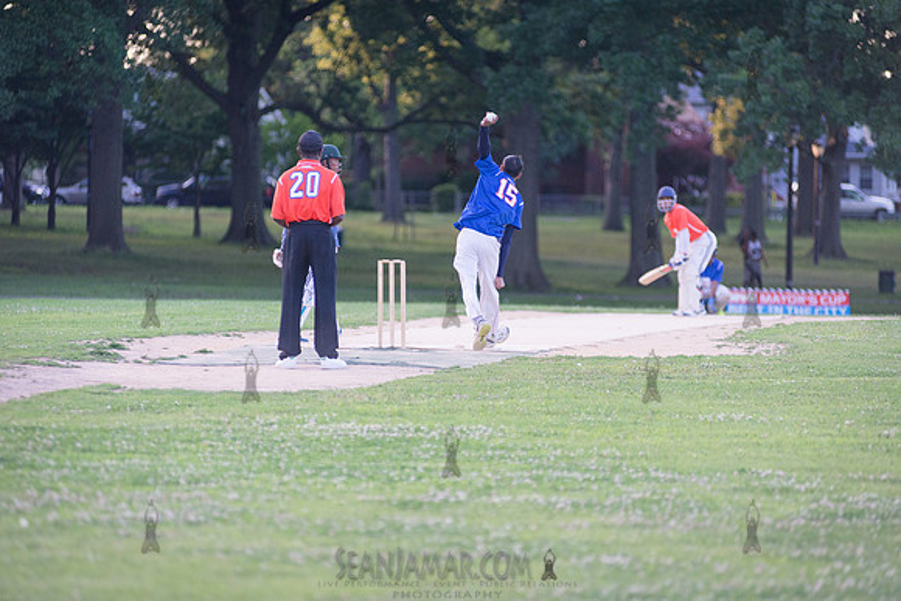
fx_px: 5006
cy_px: 300
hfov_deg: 10.3
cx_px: 450
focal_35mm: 200
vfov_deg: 6.9
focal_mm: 200
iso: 1600
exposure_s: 1/1250
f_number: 2.8
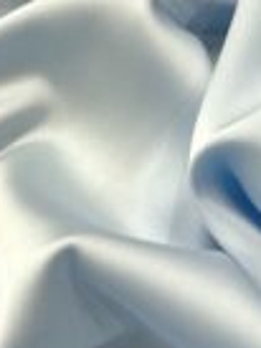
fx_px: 763
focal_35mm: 76
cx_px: 226
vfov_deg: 24.2
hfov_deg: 19.1
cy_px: -20
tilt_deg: -46.4
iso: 40
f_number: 1.6
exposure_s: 1/100
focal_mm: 4.2
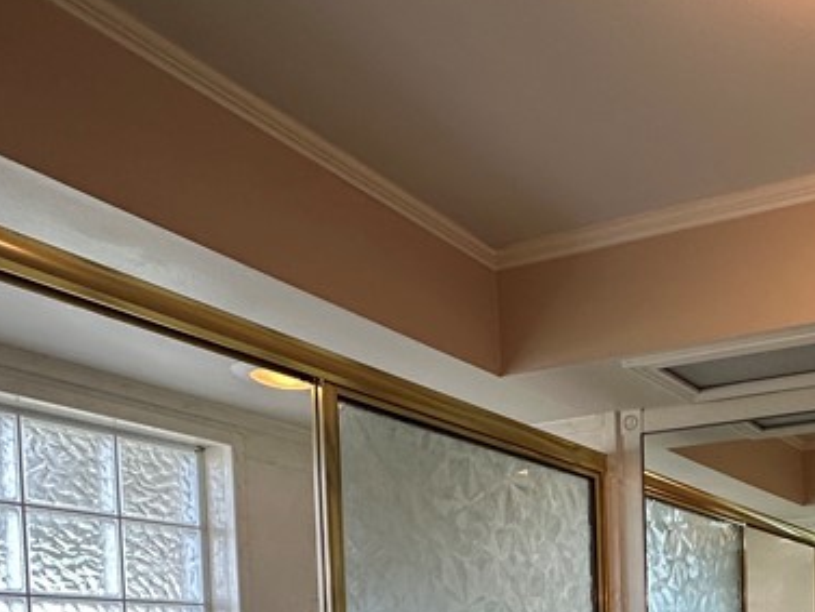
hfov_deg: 43.2
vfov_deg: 32.5
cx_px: 783
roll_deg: +0.8
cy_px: 696
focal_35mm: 38
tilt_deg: -3.3
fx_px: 895
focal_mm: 2.22
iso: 200
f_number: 2.2
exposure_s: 1/120
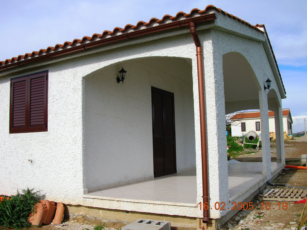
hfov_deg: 52.7
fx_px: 310
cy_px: 115
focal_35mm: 35
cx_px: 154
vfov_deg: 40.6
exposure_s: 1/318
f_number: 5.6
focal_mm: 5.8
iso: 50
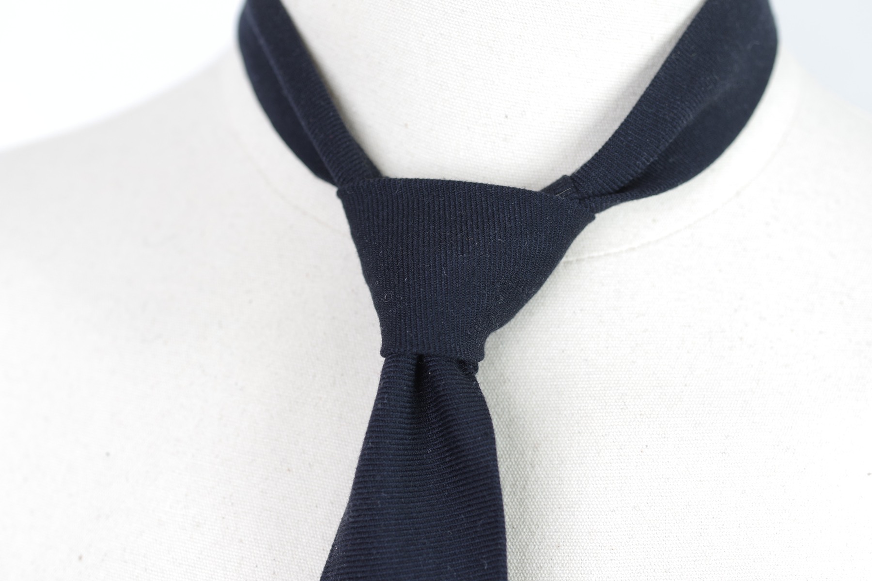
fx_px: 1259
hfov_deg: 38.2
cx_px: 436
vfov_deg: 26.0
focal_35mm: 52
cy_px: 290
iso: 100
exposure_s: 1/80
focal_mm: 35
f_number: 3.2
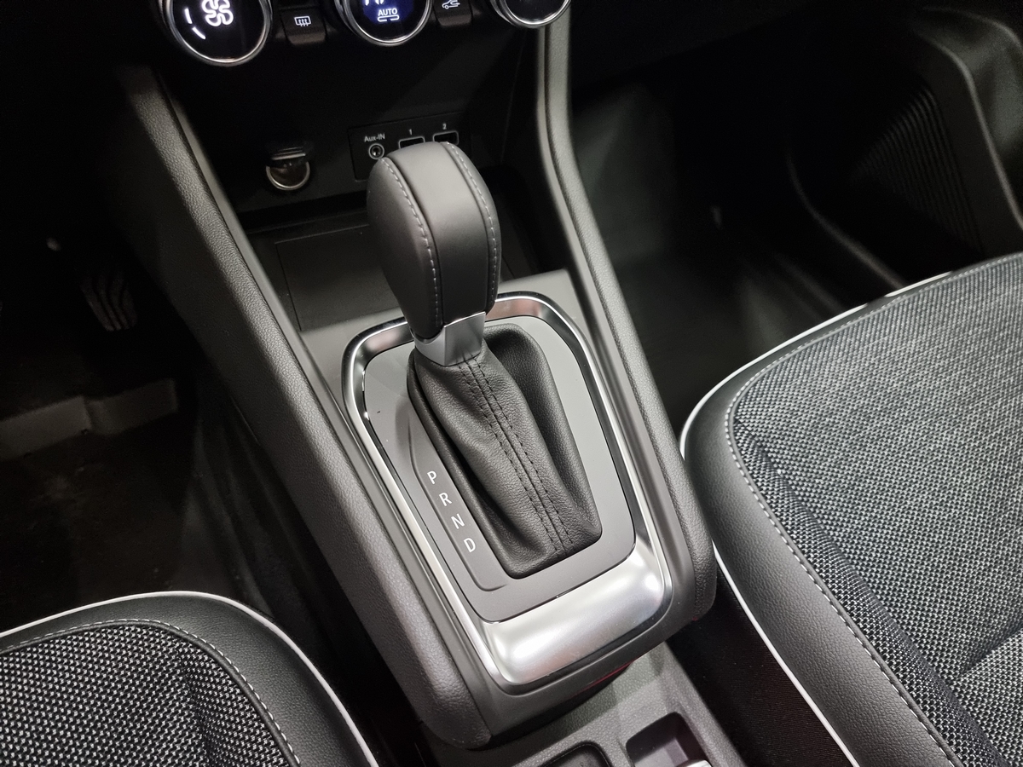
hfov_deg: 71.6
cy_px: 384
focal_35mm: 24
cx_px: 512
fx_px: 709
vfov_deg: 56.8
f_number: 1.8
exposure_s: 1/33
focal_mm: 6.7
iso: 640
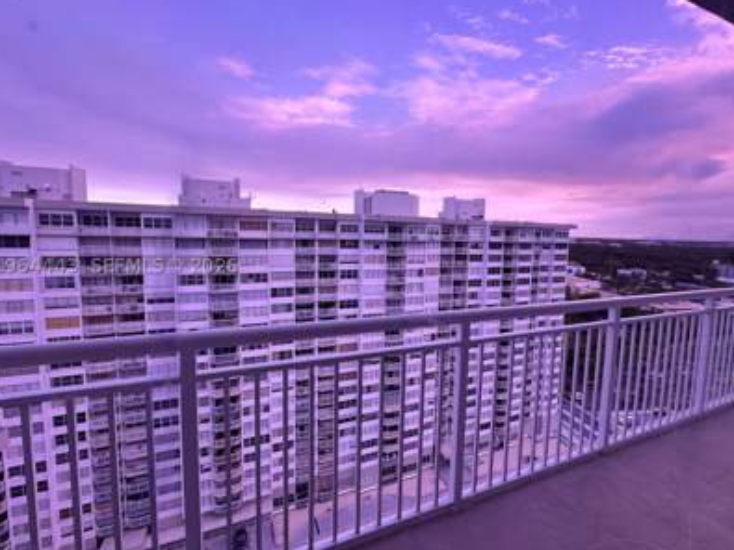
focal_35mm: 17
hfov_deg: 90.7
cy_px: 266
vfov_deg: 74.7
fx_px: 360
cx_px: 409
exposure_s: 1/99
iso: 40
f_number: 2.2
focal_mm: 2.22
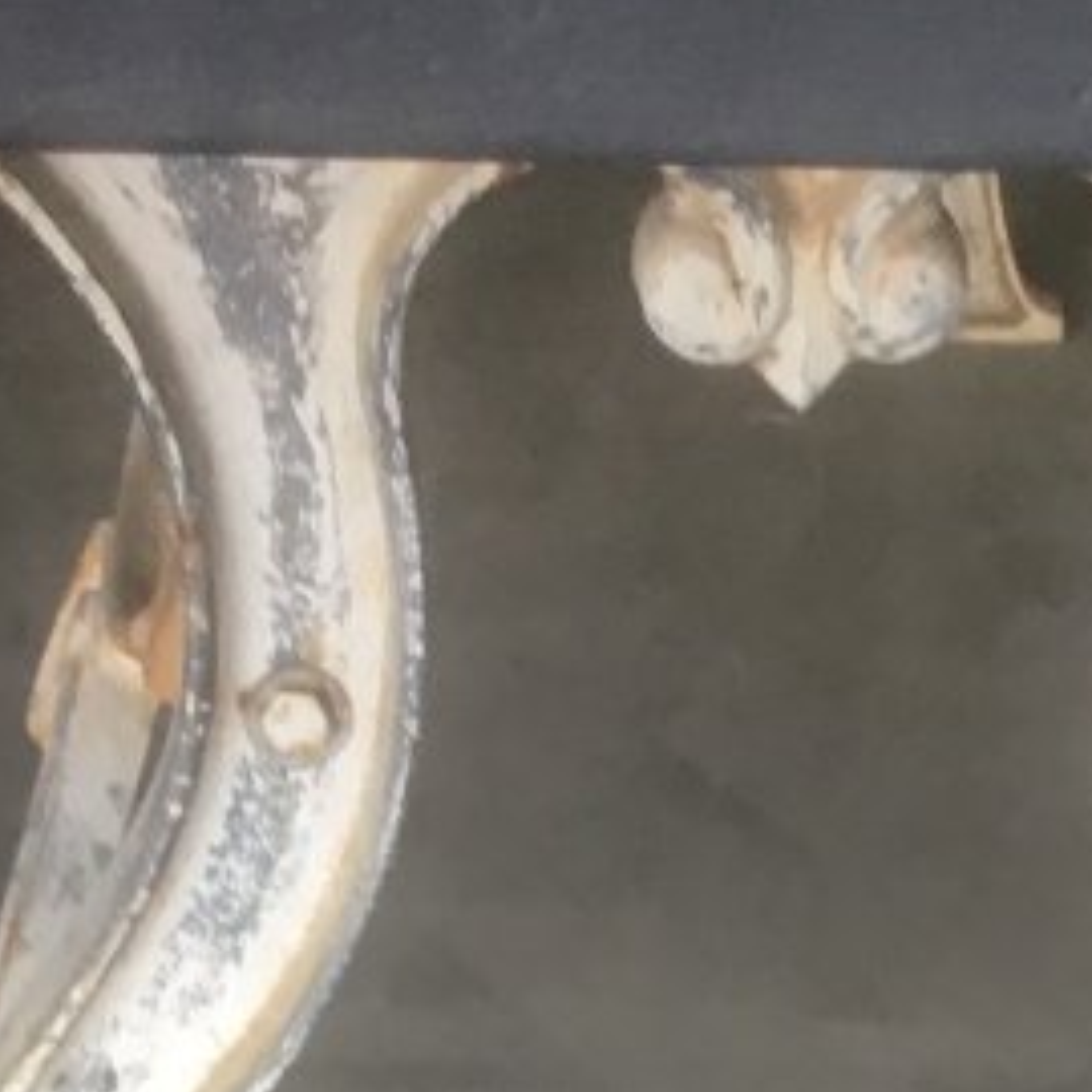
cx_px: 546
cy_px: 1792
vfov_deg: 13.2
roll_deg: -1.7
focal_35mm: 122
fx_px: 4354
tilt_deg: -35.7
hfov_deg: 14.3
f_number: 2.4
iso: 32
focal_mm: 3.3
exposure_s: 1/33
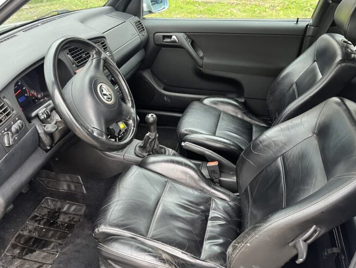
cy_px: 157
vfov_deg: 44.0
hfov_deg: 56.8
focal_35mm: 32
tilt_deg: -36.0
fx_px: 329
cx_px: 183
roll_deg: +1.3
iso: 160
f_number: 1.6
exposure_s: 1/60
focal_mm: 5.1
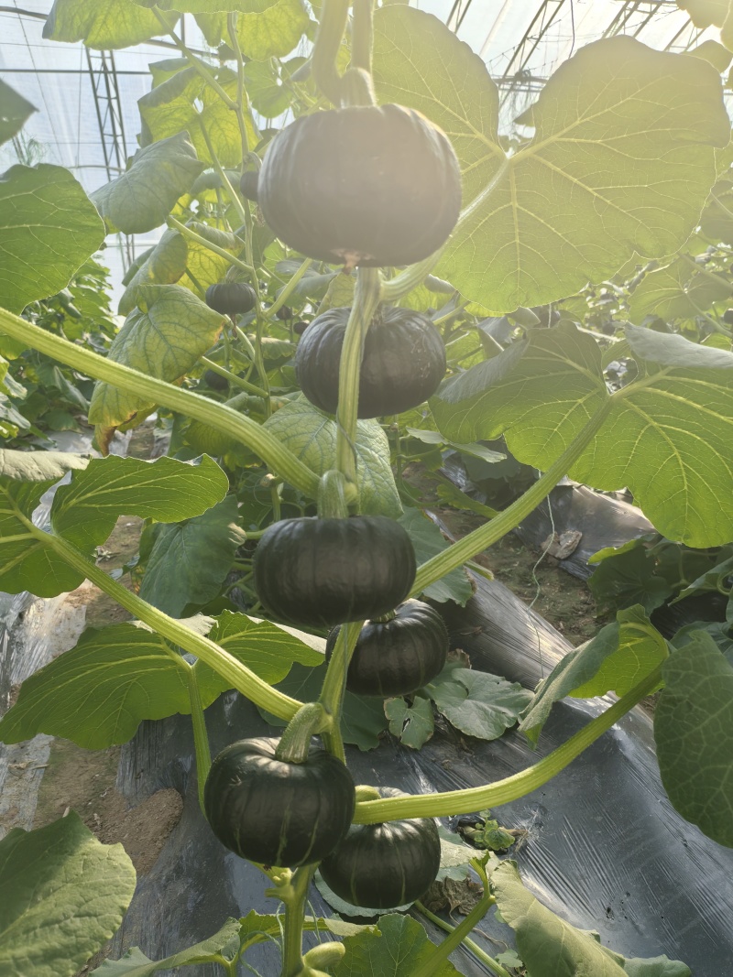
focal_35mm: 27
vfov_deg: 65.3
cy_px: 488
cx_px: 366
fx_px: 762
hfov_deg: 51.3
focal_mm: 5.52
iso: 50
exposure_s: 1/739
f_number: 1.9
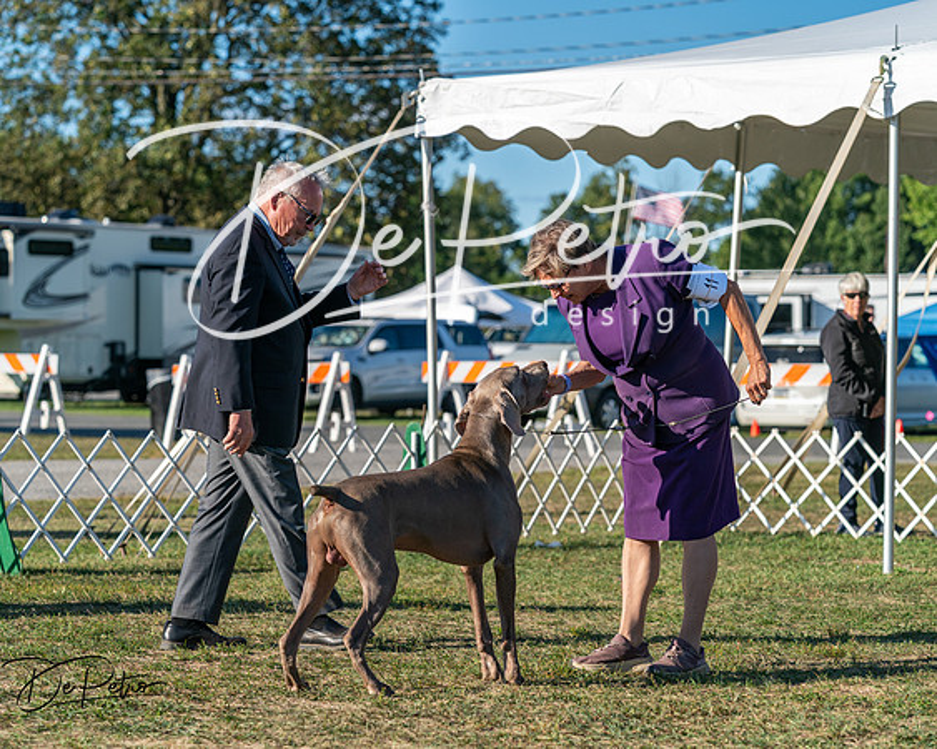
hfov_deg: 16.0
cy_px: 374
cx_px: 468
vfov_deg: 12.8
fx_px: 3341
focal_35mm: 121
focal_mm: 107
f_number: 4.5
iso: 160
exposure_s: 1/1250
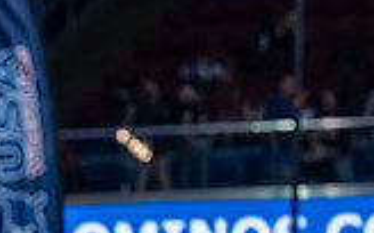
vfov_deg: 3.0
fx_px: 4438
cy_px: 431
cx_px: -294
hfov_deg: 4.8
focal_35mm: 436
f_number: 2.8
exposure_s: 1/800
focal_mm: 79
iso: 1800
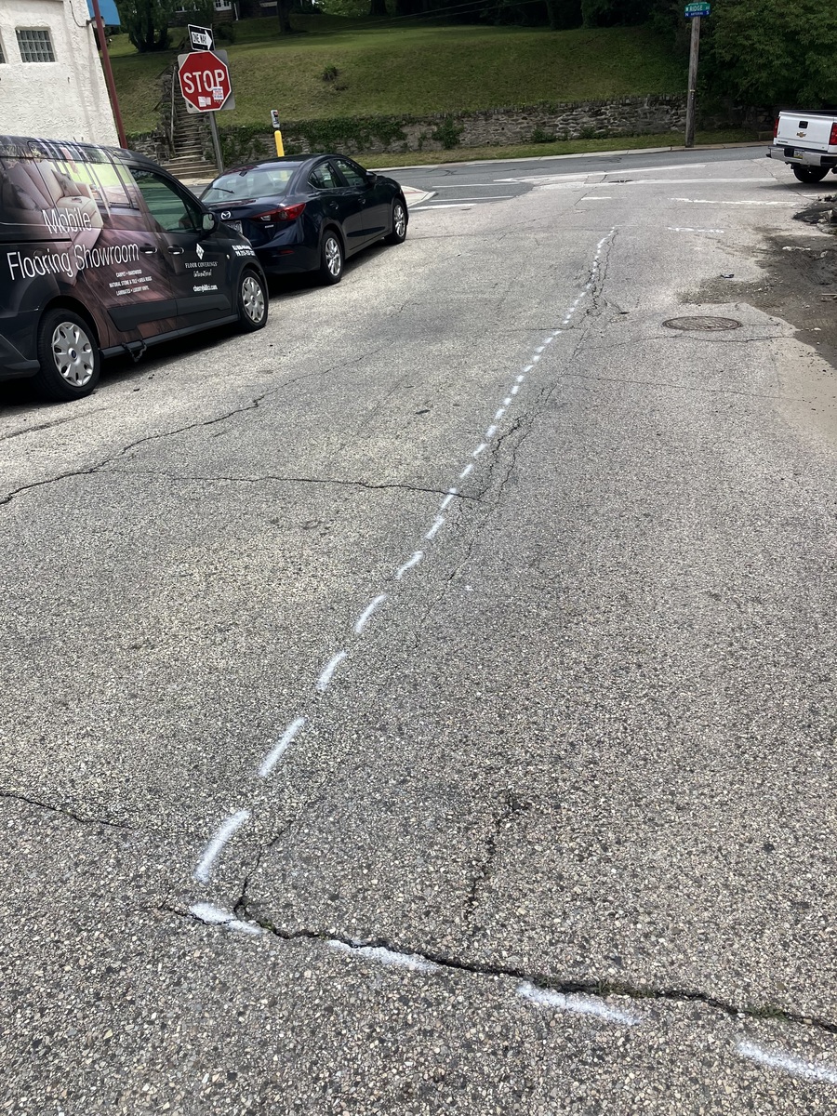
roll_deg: +6.8
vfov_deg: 63.4
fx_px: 903
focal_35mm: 28
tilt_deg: -24.3
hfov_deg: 49.7
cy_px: 558
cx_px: 418
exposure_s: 1/2857
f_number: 1.8
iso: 32
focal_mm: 3.99
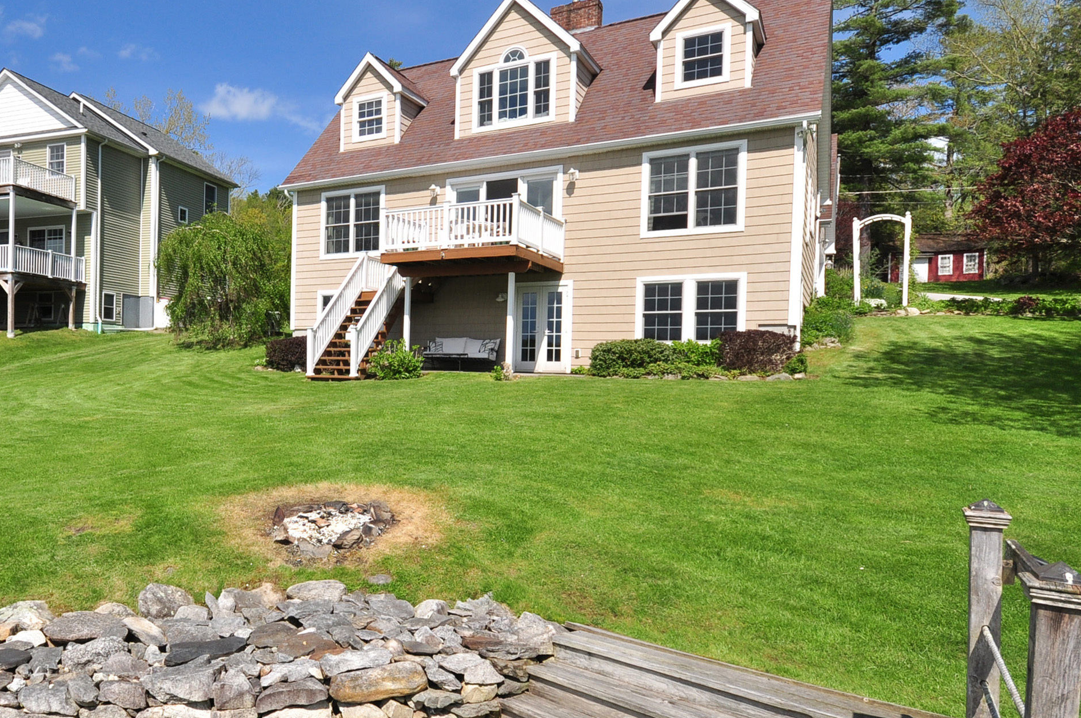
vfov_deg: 55.0
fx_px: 690
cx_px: 373
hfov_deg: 74.2
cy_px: 376
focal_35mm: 23
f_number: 8
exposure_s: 1/640
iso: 200
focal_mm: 10
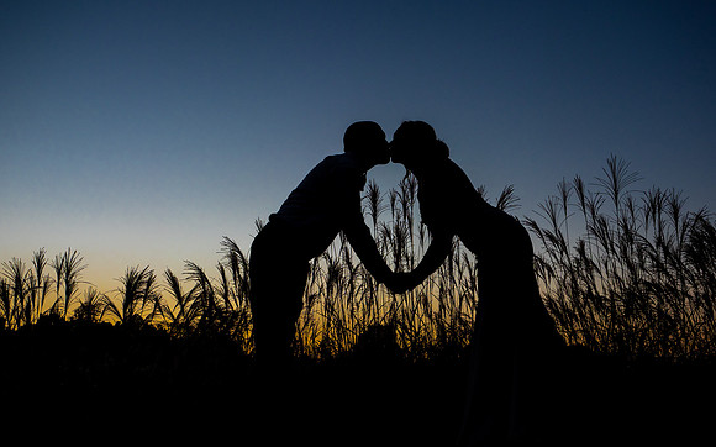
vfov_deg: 39.3
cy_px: 267
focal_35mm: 32
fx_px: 624
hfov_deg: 59.7
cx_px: 358
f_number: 4
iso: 200
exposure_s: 1/500
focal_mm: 15
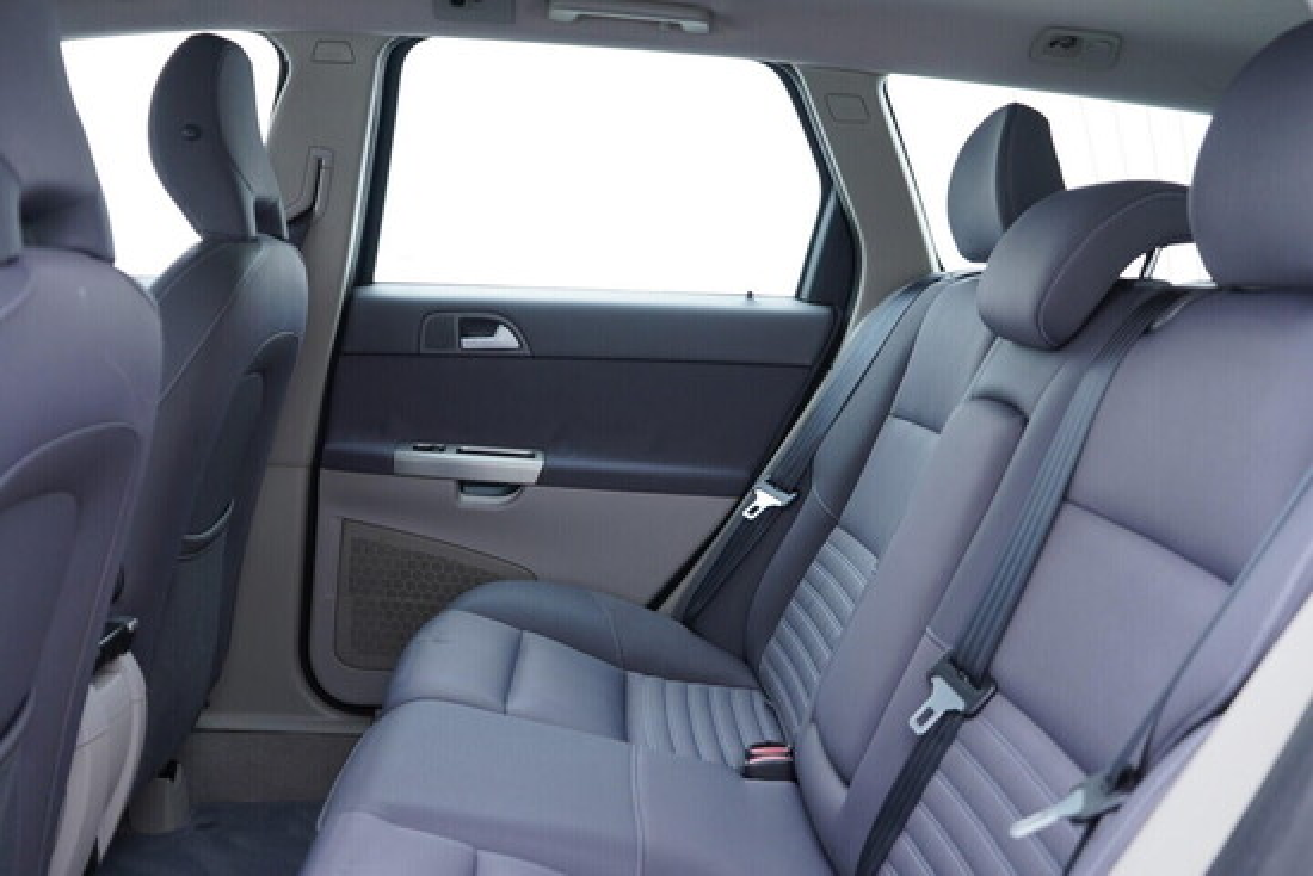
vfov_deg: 36.9
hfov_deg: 53.1
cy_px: 438
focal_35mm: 36
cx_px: 656
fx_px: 1313
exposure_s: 1/40
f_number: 2.8
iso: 320
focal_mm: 24
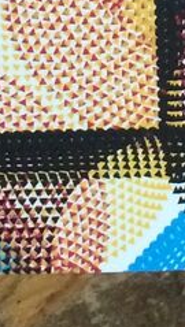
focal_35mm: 198
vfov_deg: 10.5
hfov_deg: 6.0
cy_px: -171
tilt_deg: -55.3
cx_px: 368
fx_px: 1721
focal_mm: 4.15
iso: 320
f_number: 2.2
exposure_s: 1/30
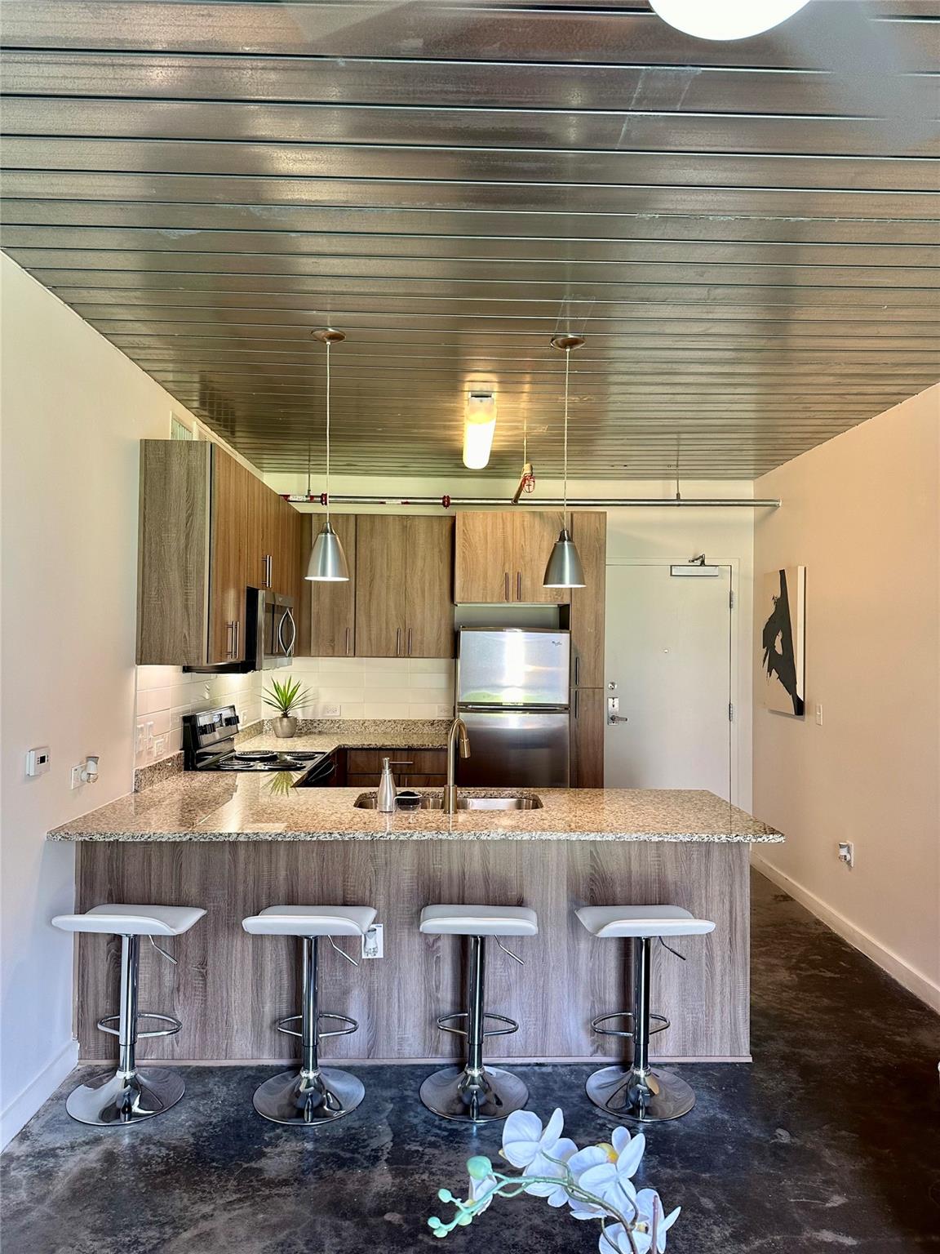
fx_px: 869
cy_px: 627
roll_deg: -1.5
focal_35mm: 24
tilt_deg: +1.3
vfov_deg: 71.6
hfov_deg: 56.8
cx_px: 470
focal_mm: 6.86
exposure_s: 1/60
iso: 125
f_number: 1.78
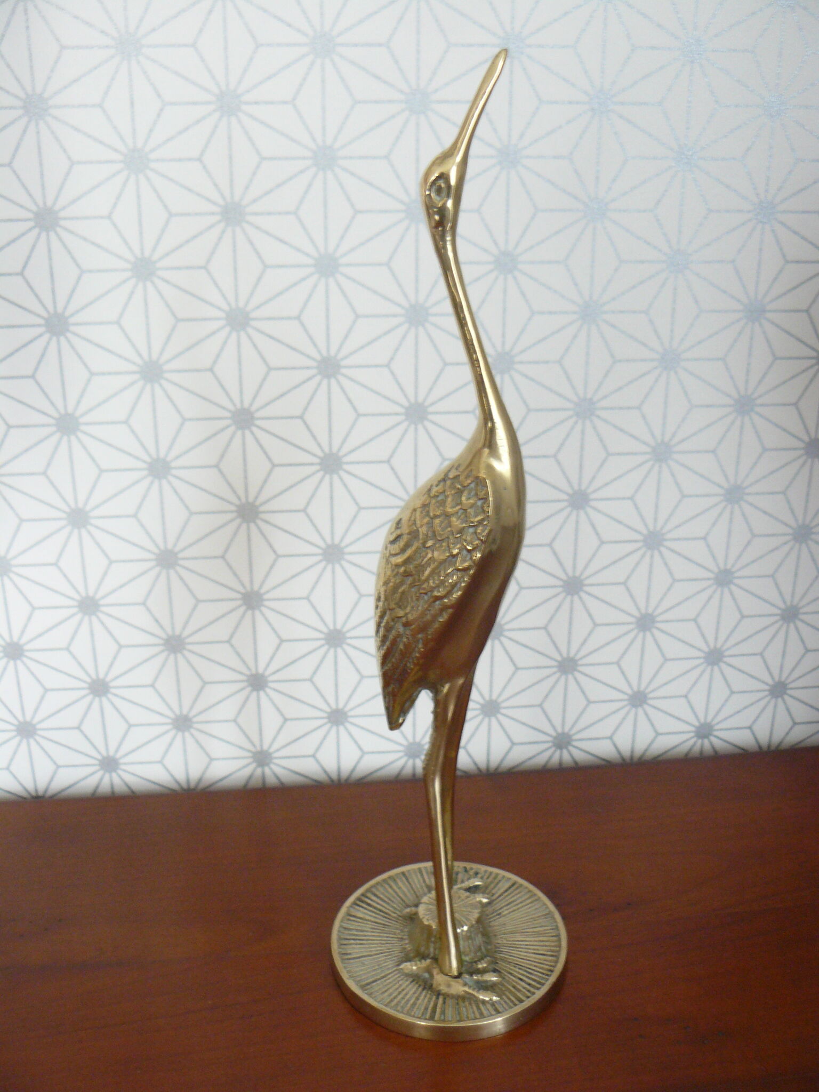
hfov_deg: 39.7
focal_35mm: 36
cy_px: 546
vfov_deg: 51.4
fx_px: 1136
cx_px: 410
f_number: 2.8
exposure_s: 1/13
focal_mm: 6
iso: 200
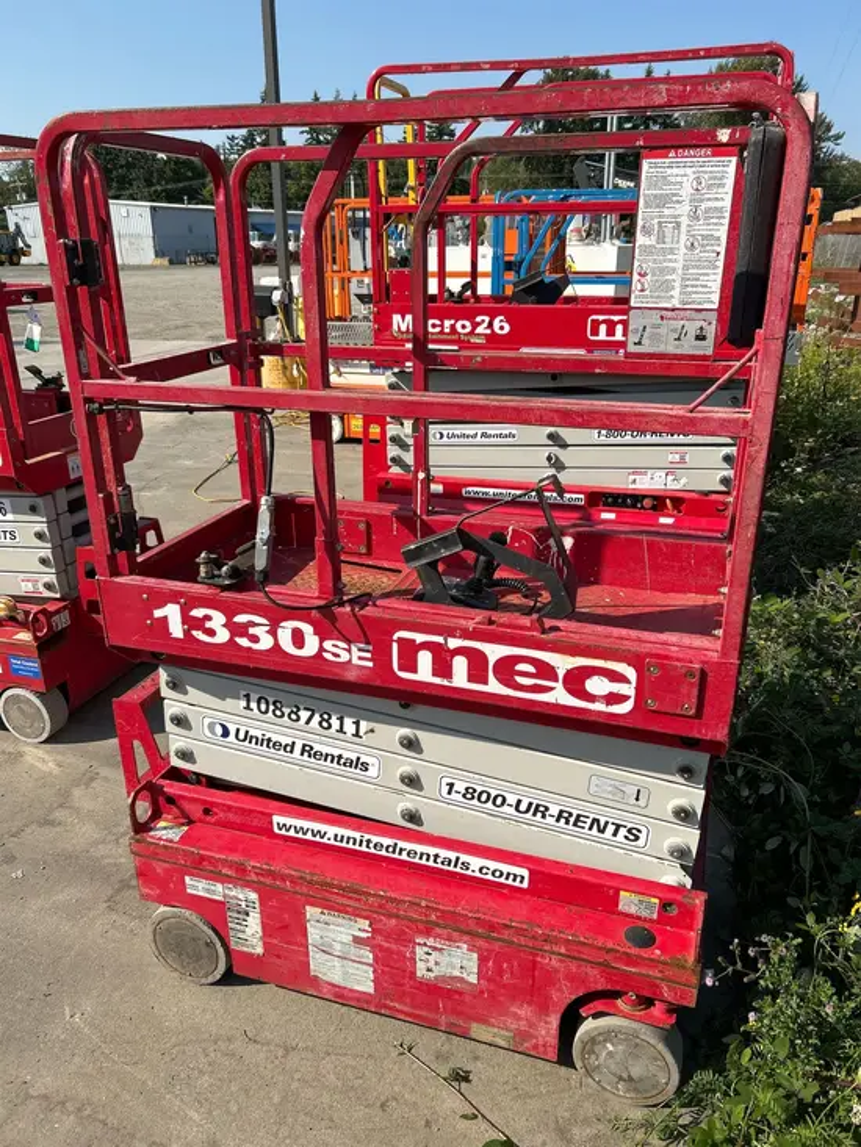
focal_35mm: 26
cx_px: 430
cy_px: 574
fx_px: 862
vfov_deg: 67.3
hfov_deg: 53.1
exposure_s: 1/3704
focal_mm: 5.7
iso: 50
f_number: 1.5
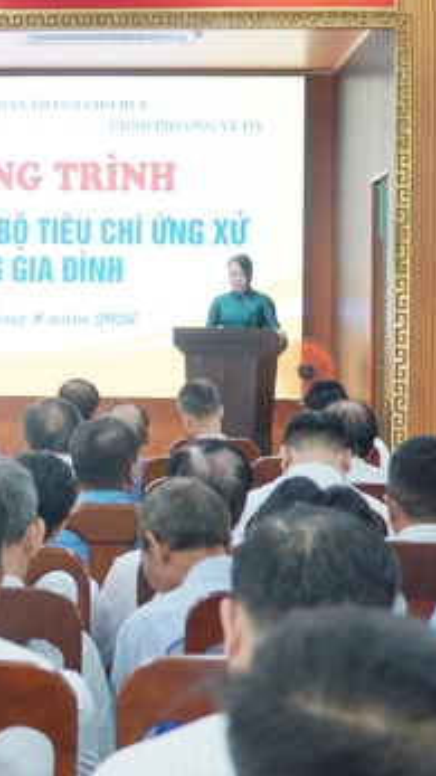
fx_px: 1850
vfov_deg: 23.7
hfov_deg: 13.0
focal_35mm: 90
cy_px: 381
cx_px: -116
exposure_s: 1/25
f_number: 4
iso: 125
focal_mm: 31
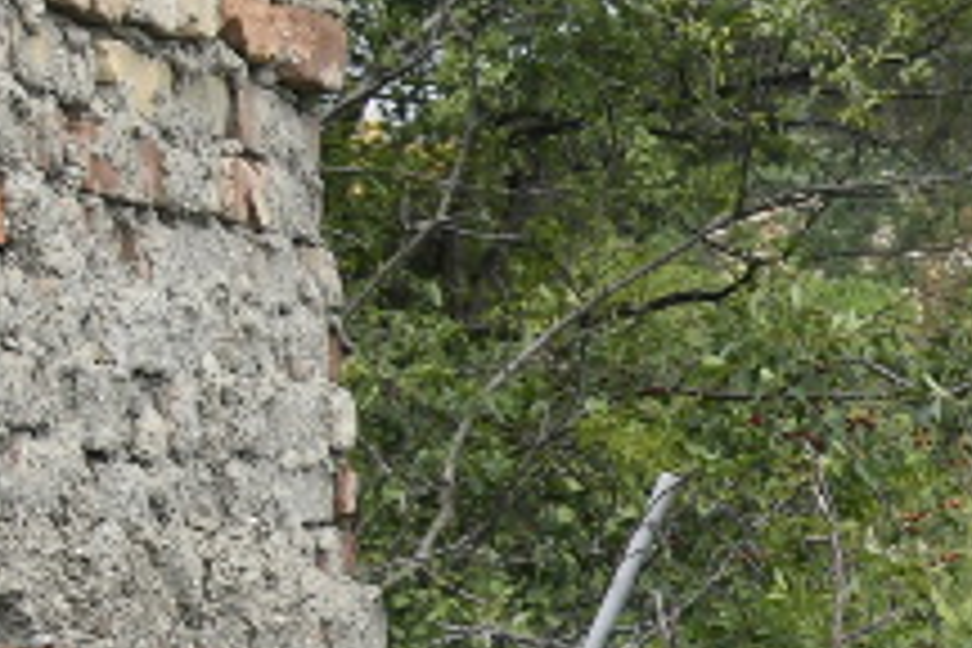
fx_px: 4860
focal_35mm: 180
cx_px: 2444
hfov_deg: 9.8
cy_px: 729
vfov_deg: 7.6
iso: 200
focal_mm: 24
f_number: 4
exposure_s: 1/1000
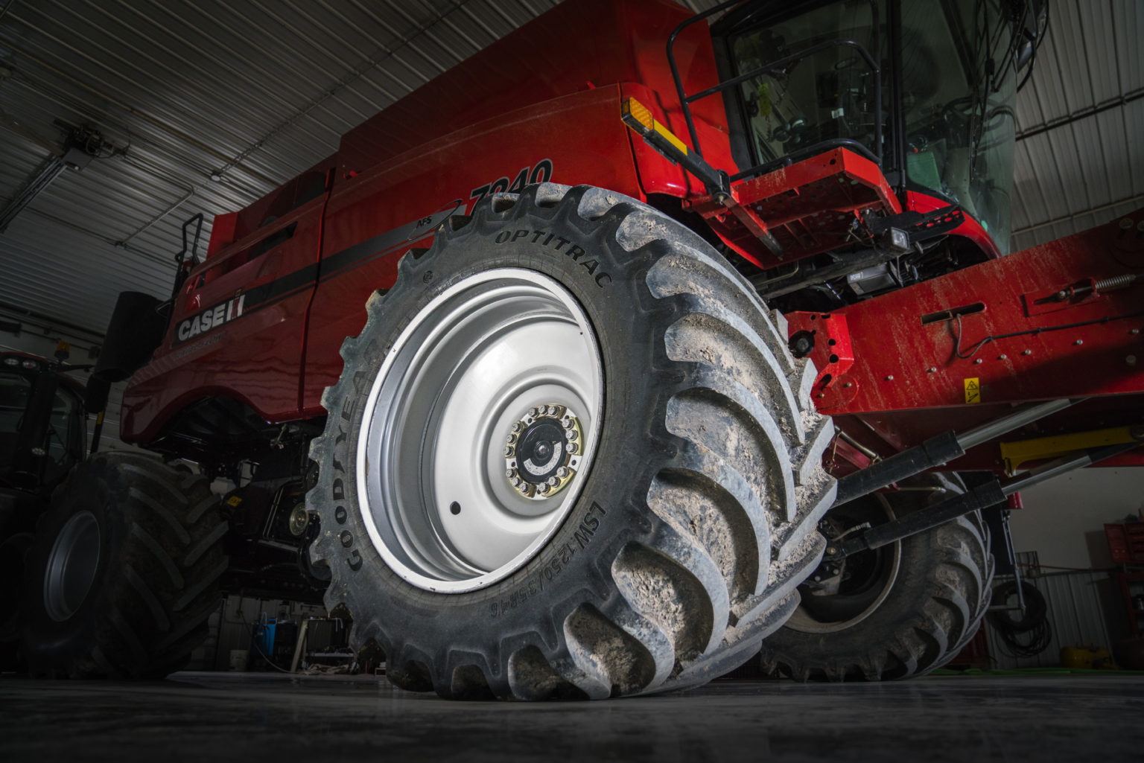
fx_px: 763
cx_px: 572
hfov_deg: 73.7
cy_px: 382
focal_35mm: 24
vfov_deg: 53.2
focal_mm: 24
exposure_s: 1/80
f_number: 2.8
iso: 2000
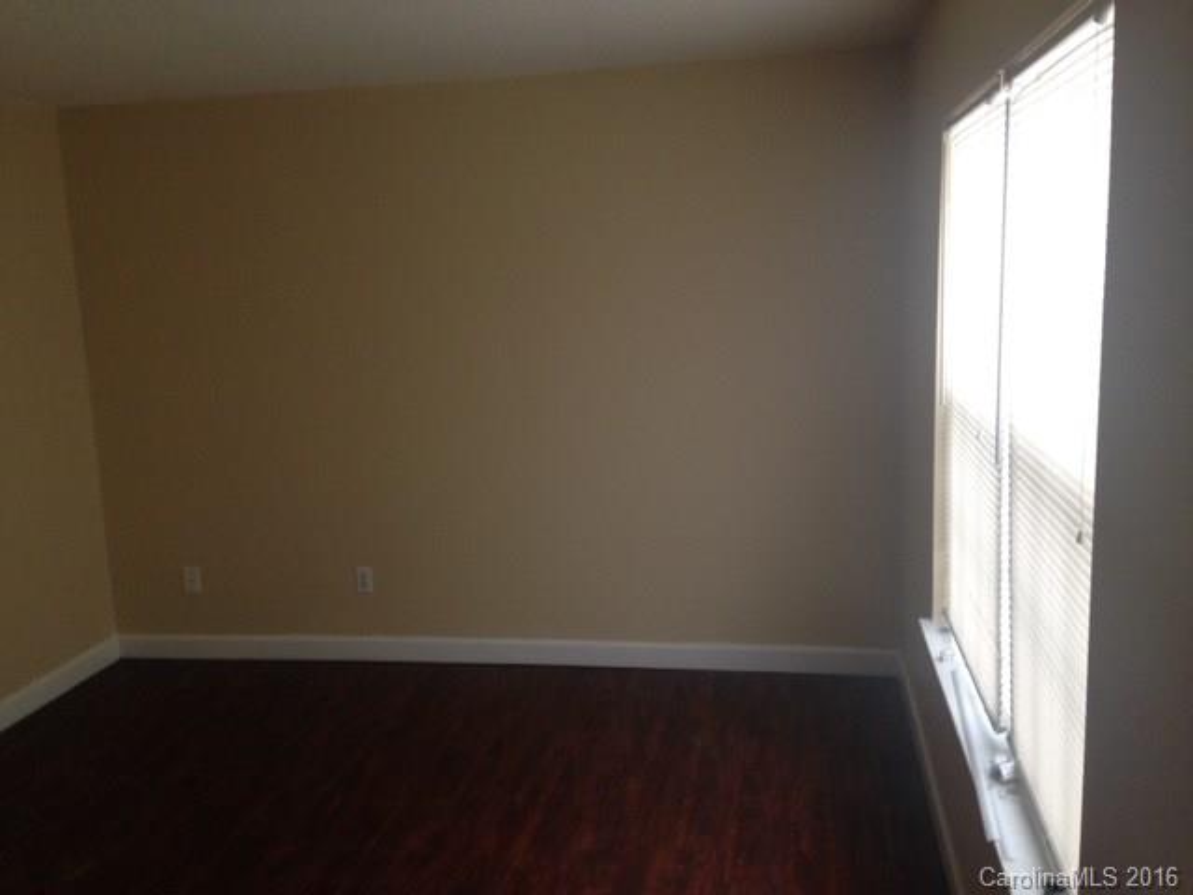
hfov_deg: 55.4
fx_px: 1137
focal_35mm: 33
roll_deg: +0.8
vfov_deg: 42.9
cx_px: 596
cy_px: 448
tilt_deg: -11.1
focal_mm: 4.12
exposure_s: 1/20
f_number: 2.4
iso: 100
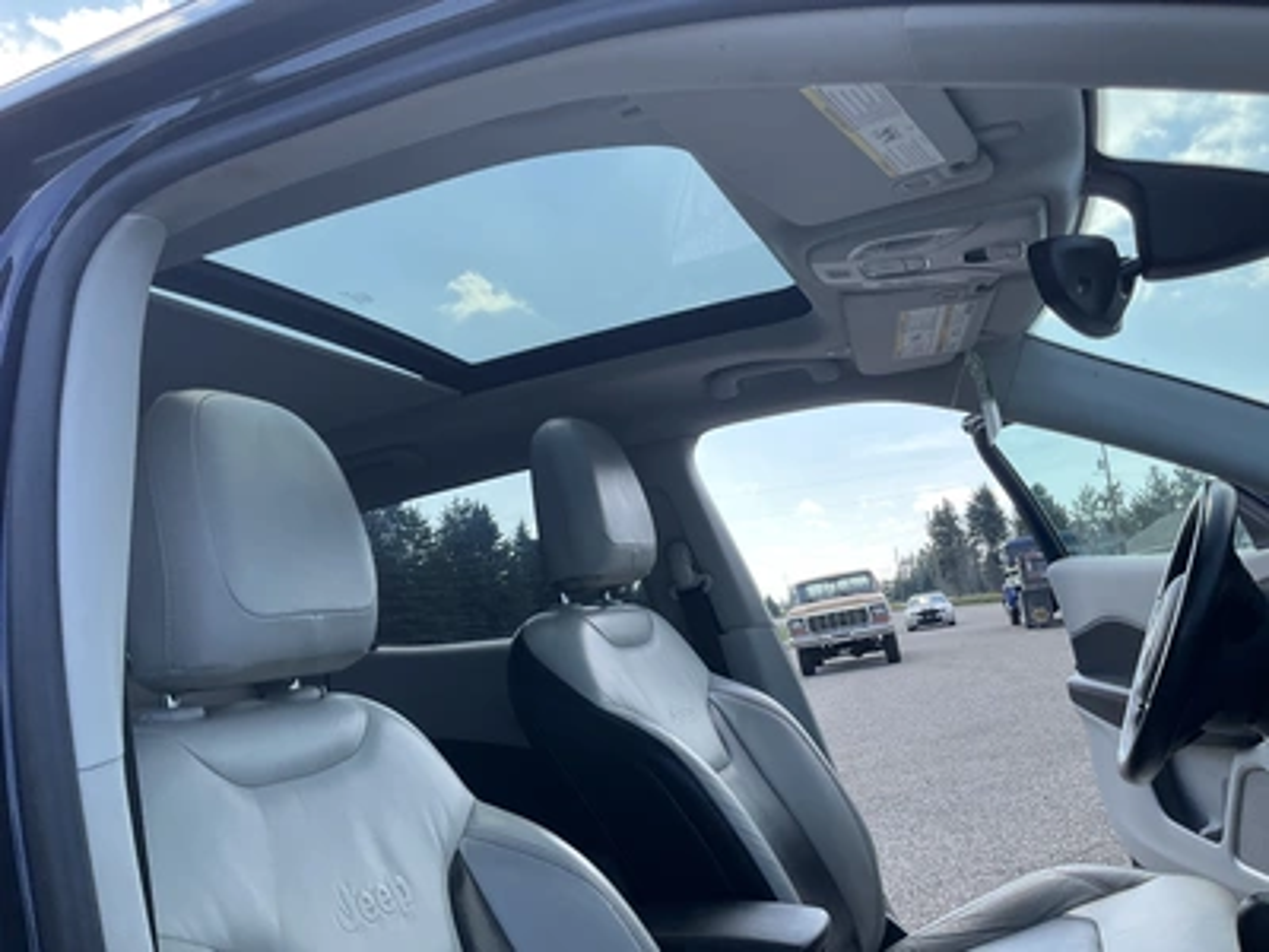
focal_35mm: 29
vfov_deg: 48.2
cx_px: 634
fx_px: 1063
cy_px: 476
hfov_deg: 61.7
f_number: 1.8
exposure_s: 1/412
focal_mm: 3
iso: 25
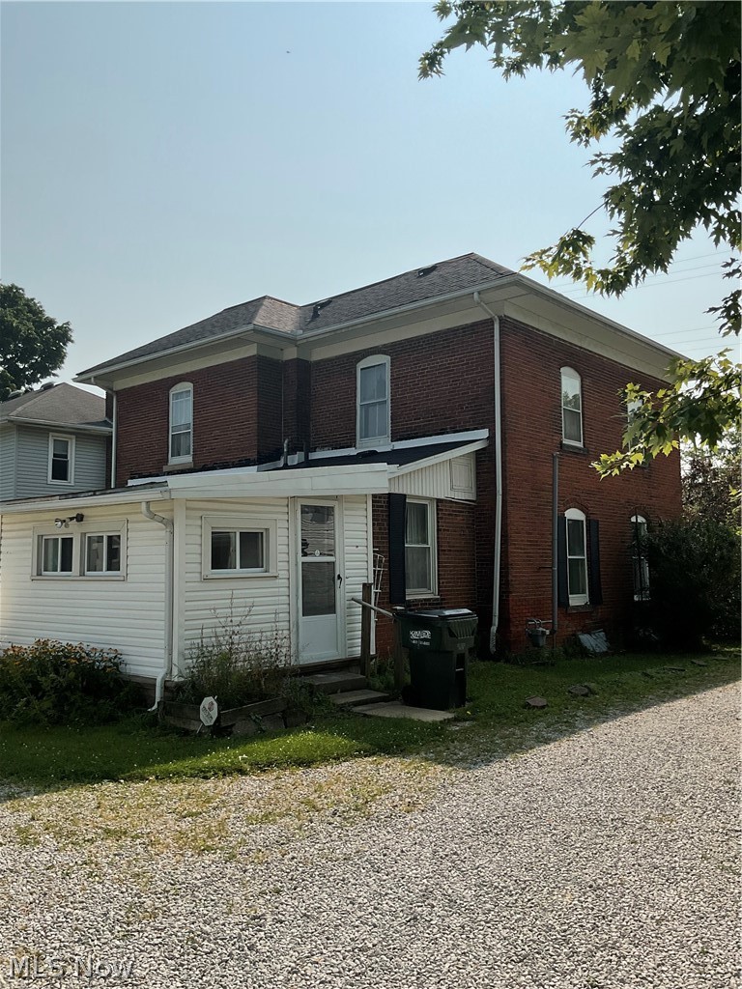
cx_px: 371
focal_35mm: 29
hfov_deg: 48.2
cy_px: 494
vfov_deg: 61.7
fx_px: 829
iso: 16
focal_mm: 3
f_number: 1.8
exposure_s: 1/4785
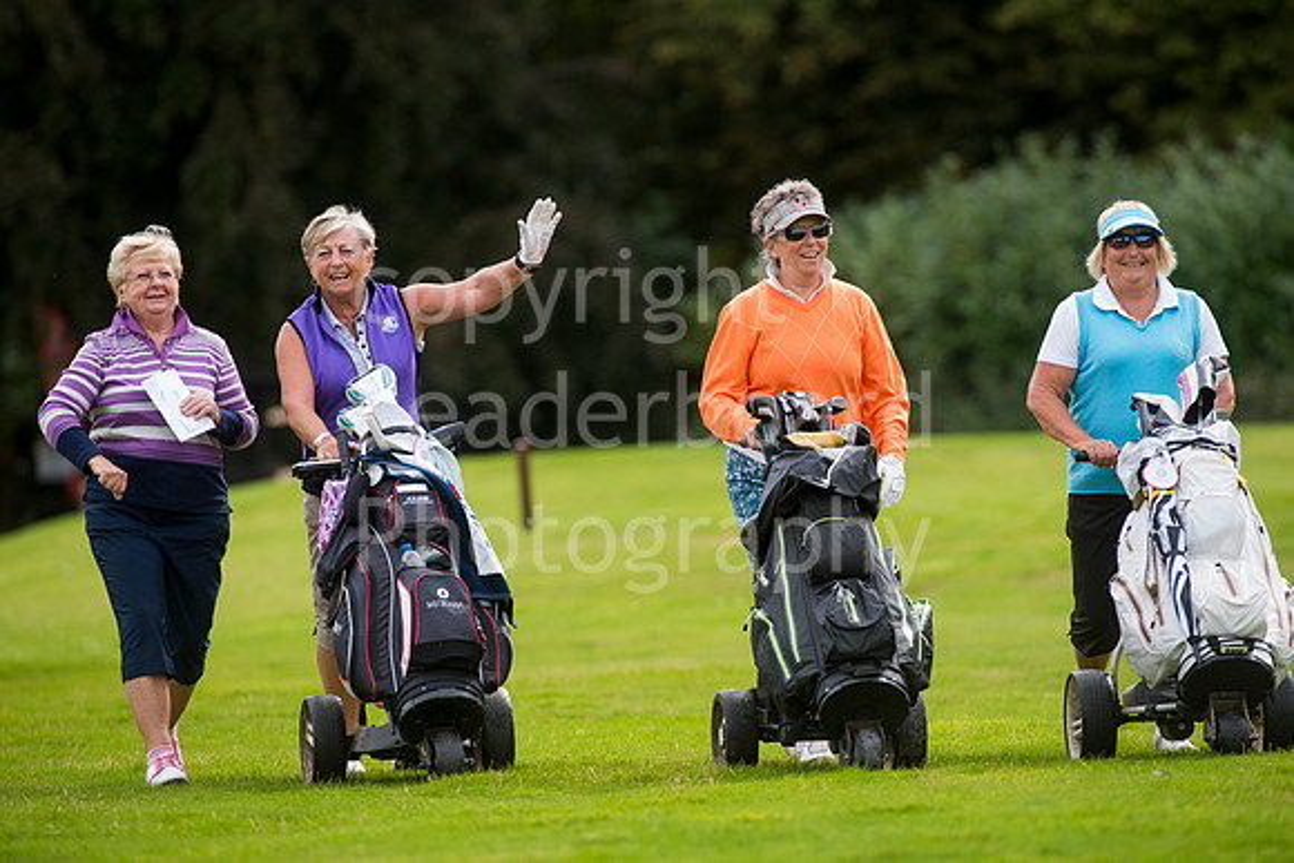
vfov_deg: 4.6
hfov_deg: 6.9
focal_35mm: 300
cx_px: 647
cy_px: 432
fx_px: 10785
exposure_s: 1/1600
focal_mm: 300
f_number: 5.6
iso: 800
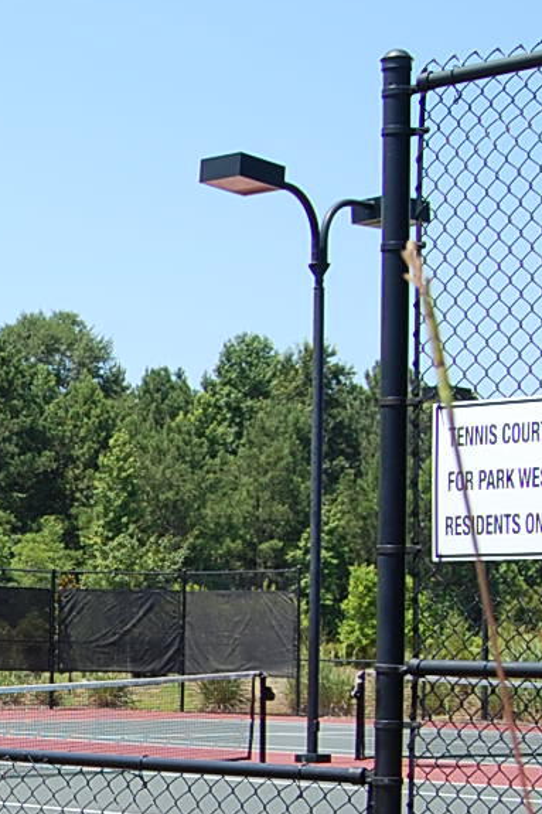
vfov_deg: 19.8
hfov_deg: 12.5
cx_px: -359
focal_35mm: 102
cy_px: 654
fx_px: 2305
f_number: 8
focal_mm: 26
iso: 200
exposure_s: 1/250
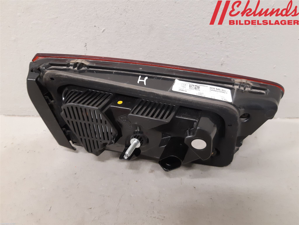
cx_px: 150
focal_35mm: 26
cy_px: 112
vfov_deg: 53.1
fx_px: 225
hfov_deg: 67.3
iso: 200
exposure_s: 1/33
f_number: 1.7
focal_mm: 3.93
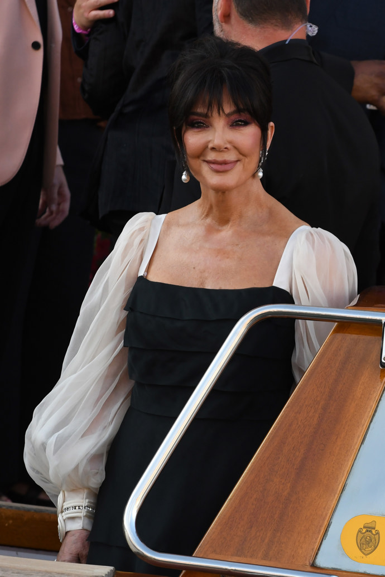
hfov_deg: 6.5
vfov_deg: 9.8
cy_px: 288
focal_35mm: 210
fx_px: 3368
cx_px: 192
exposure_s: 1/400
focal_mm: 140
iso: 640
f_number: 7.1
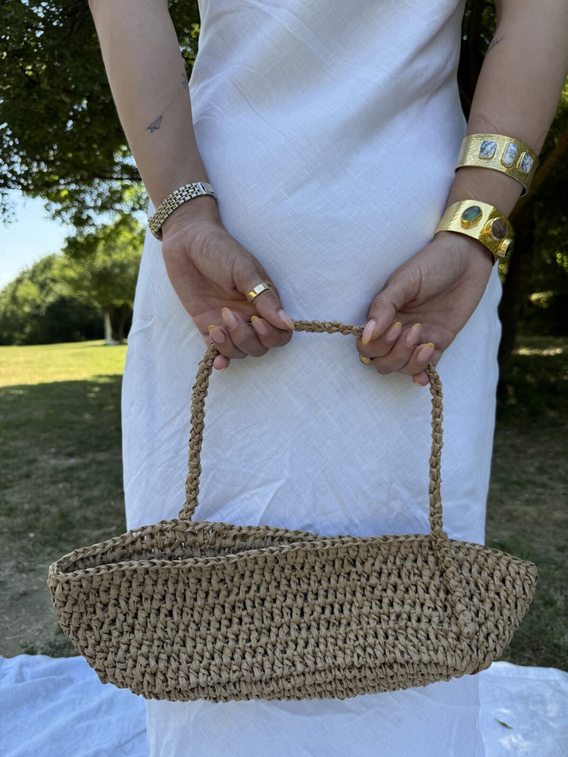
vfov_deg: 71.6
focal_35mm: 24
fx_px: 525
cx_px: 284
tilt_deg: -4.9
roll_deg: -2.6
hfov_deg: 56.8
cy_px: 378
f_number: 1.78
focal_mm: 6.76
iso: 80
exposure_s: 1/912
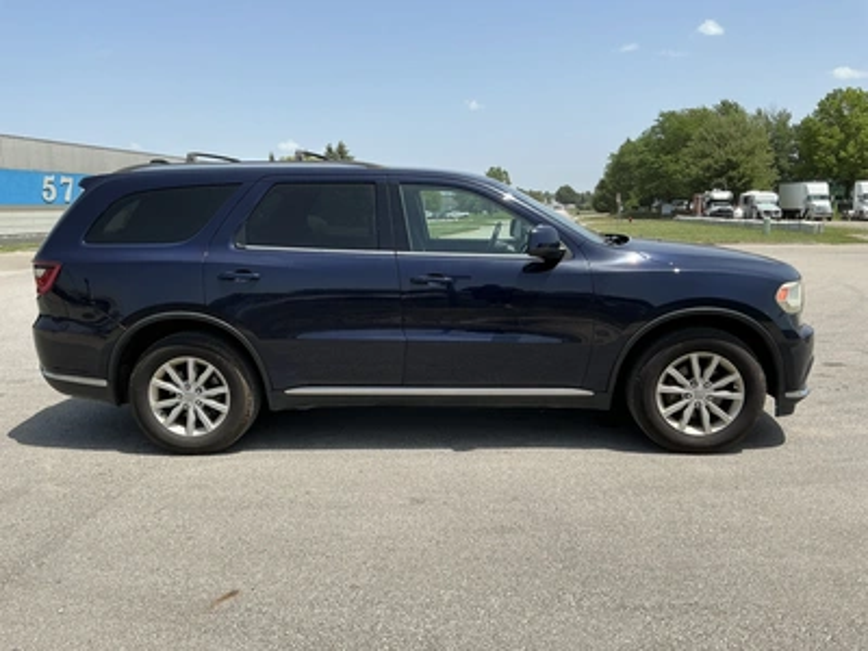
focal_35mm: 28
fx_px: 702
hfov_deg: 63.4
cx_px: 434
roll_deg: +1.4
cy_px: 326
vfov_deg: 49.7
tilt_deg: -7.8
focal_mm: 3
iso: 25
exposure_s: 1/1490
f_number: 1.8
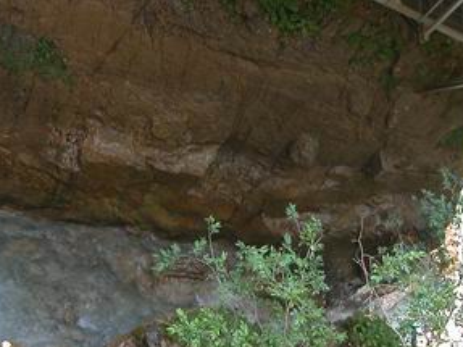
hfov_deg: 25.0
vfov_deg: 18.9
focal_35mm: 78
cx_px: 194
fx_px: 1043
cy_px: 205
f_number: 3.2
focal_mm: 8.9
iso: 100
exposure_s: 1/85.1
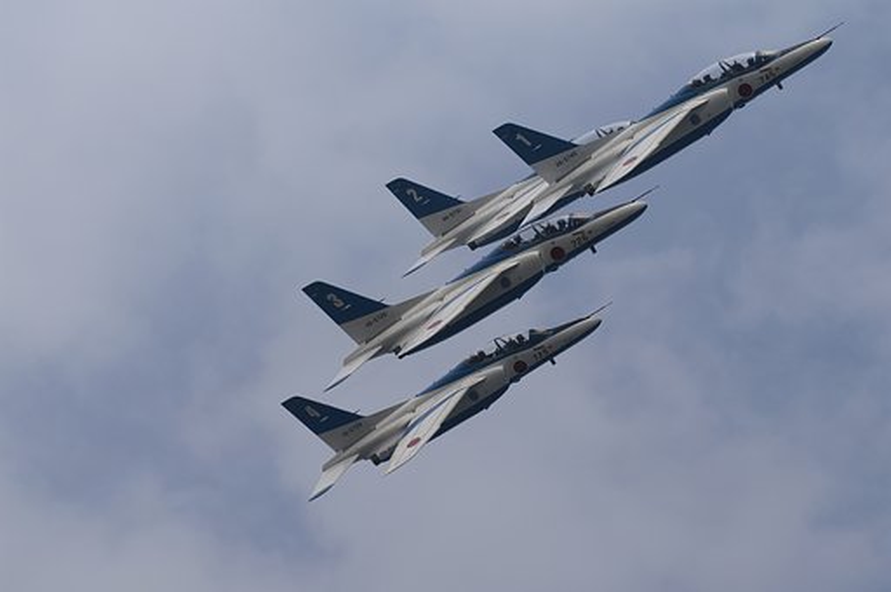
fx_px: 4449
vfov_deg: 7.6
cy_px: 296
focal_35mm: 180
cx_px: 446
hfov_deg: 11.4
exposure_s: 1/2500
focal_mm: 120
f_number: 4
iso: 100
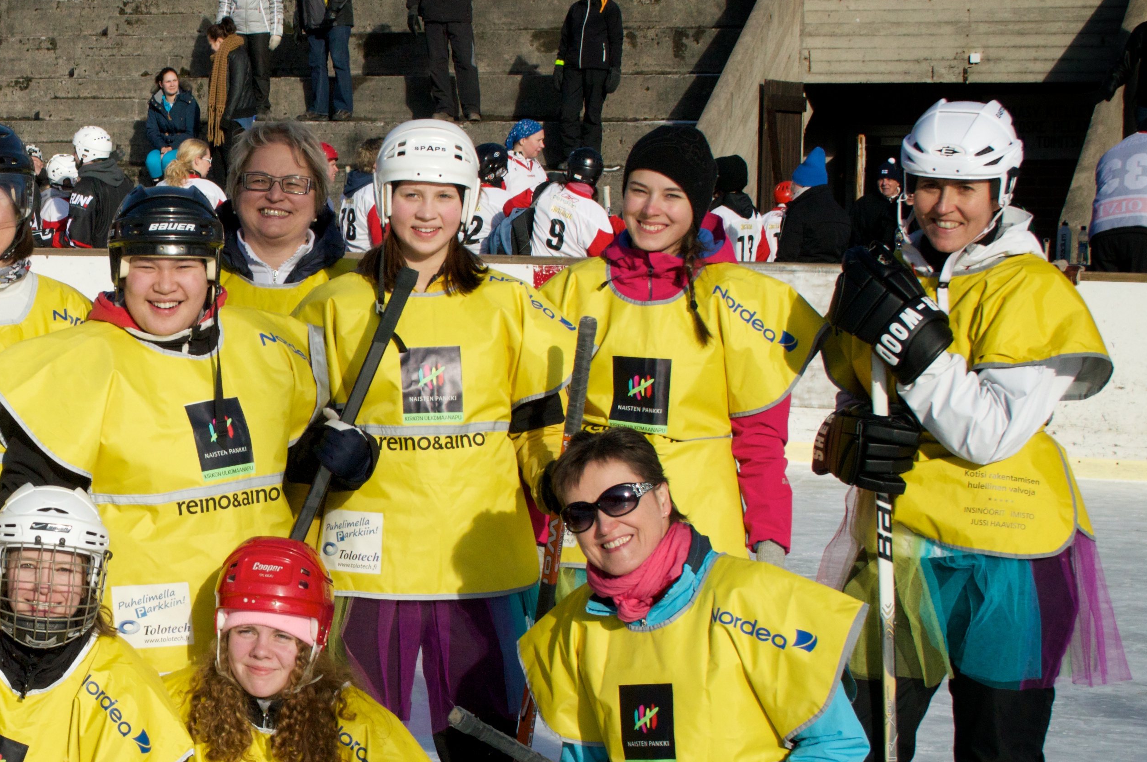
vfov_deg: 14.7
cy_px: 478
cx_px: 9
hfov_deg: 21.2
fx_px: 2960
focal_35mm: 93
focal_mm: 26
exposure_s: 1/2000
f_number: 7.1
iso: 400
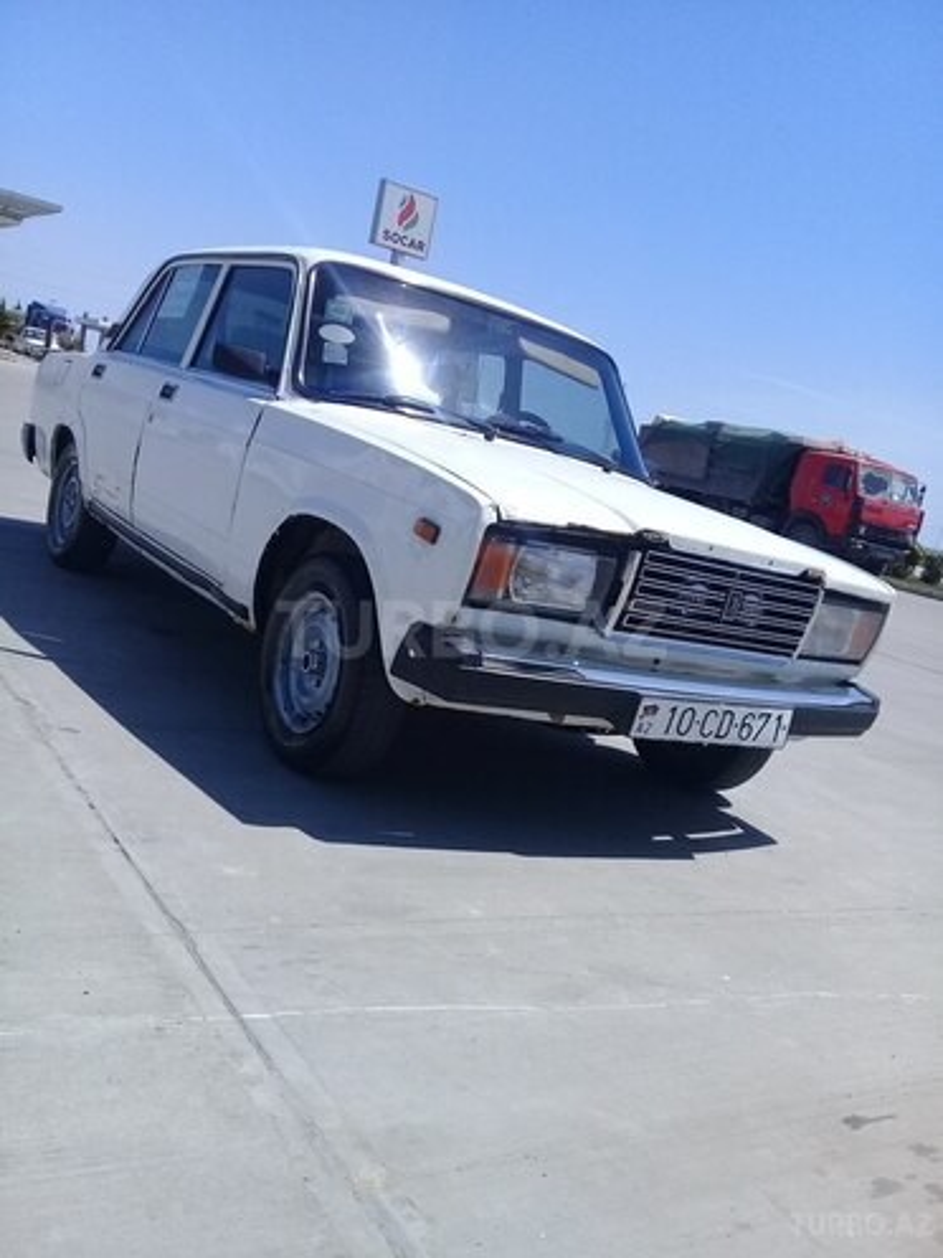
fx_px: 1126
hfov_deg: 45.4
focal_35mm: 31
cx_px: 472
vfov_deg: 58.4
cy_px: 629
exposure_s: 1/1715
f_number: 2.2
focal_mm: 3.3
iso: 50
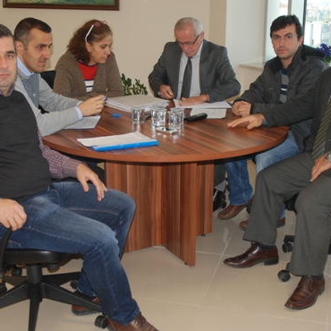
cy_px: 180
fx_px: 573
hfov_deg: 32.2
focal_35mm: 53
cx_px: 176
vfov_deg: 32.2
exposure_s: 1/60
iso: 200
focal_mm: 24
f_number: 3.8
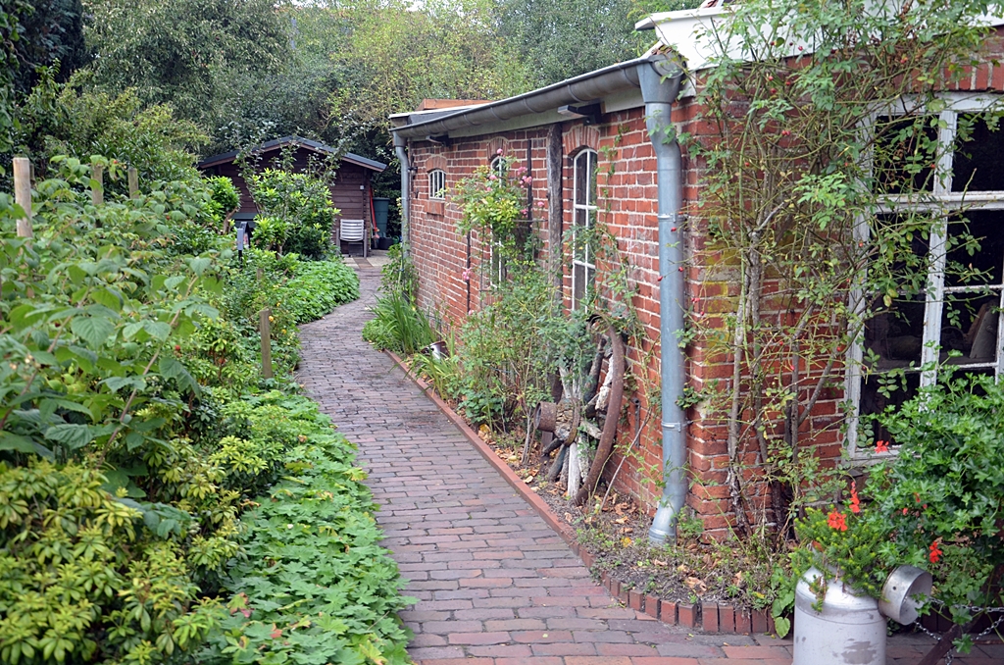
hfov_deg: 51.4
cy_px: 332
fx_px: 1044
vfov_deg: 35.3
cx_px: 502
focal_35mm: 38
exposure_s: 1/125
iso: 200
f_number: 5.6
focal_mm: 25
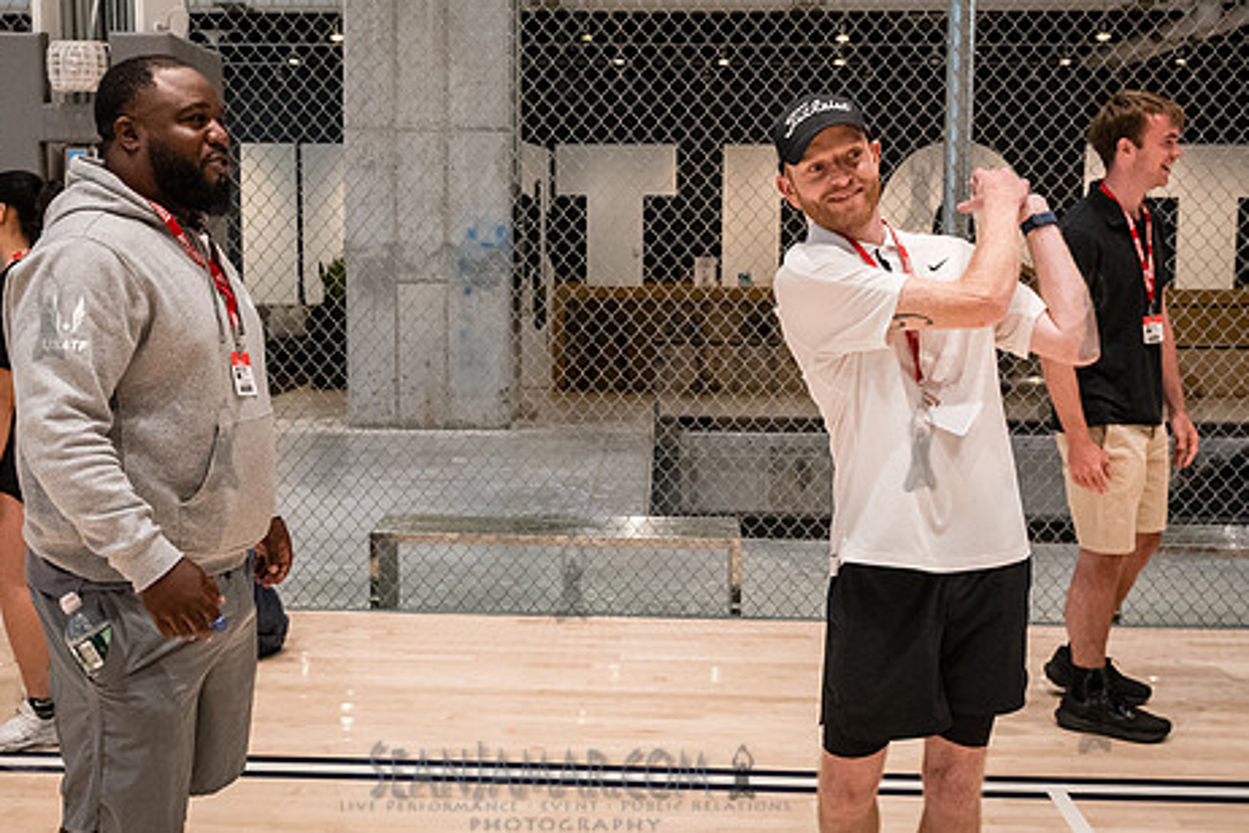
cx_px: 593
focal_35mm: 39
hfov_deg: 49.5
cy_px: 365
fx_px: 1353
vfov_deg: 34.2
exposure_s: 1/400
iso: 5000
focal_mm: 24
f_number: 4
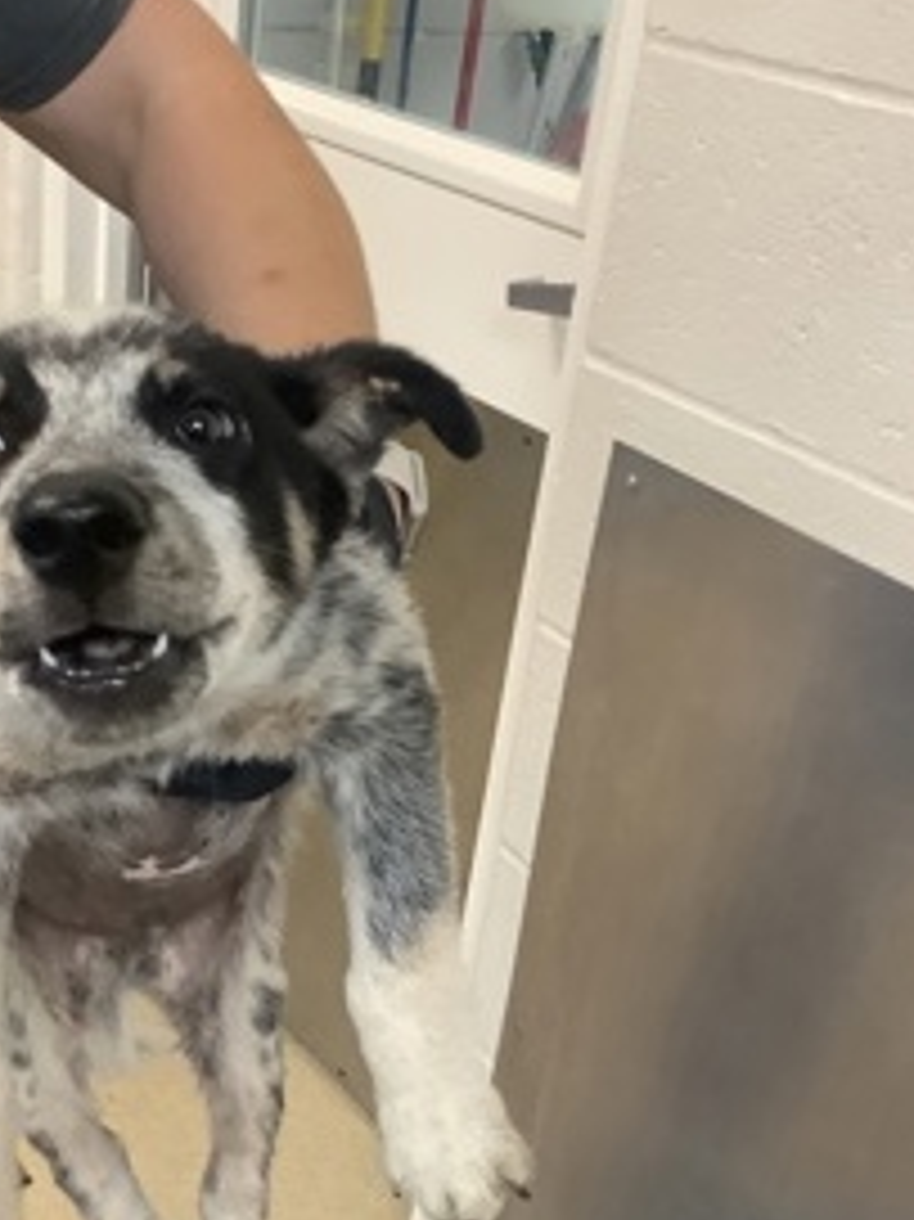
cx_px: 277
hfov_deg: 29.9
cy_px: 819
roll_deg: -4.1
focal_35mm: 48
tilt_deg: -31.8
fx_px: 1691
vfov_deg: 39.2
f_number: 2.4
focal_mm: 3.3
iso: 250
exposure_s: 1/60
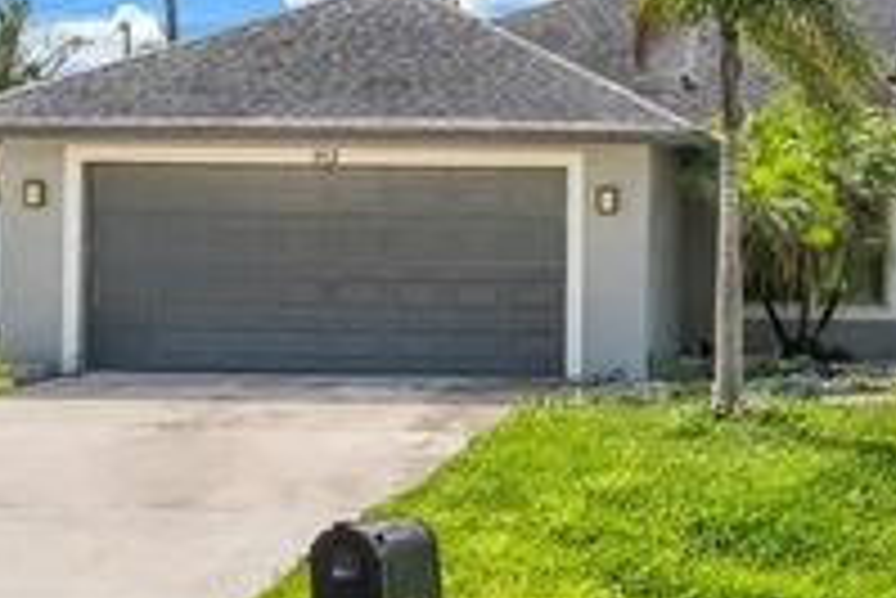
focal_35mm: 90
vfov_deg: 15.2
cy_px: 238
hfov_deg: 21.9
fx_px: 2242
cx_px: 855
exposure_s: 1/160
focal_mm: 28
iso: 250
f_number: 11
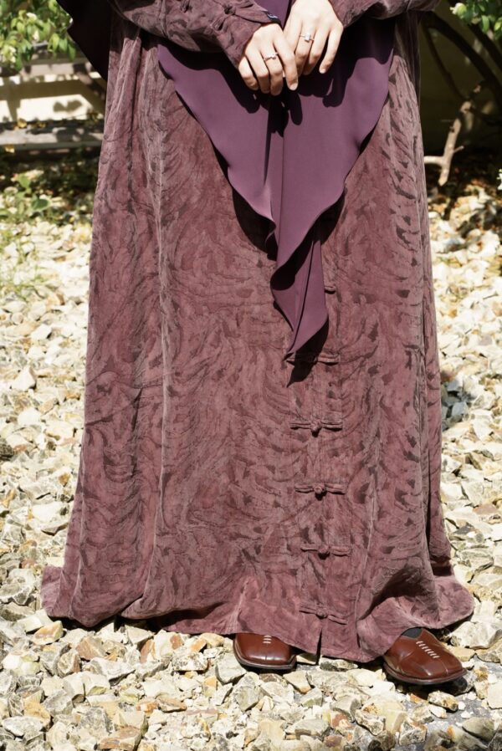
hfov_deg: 16.1
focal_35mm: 85
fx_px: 1775
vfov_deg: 23.9
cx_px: 251
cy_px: 376
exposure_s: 1/500
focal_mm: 85
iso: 800
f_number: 11
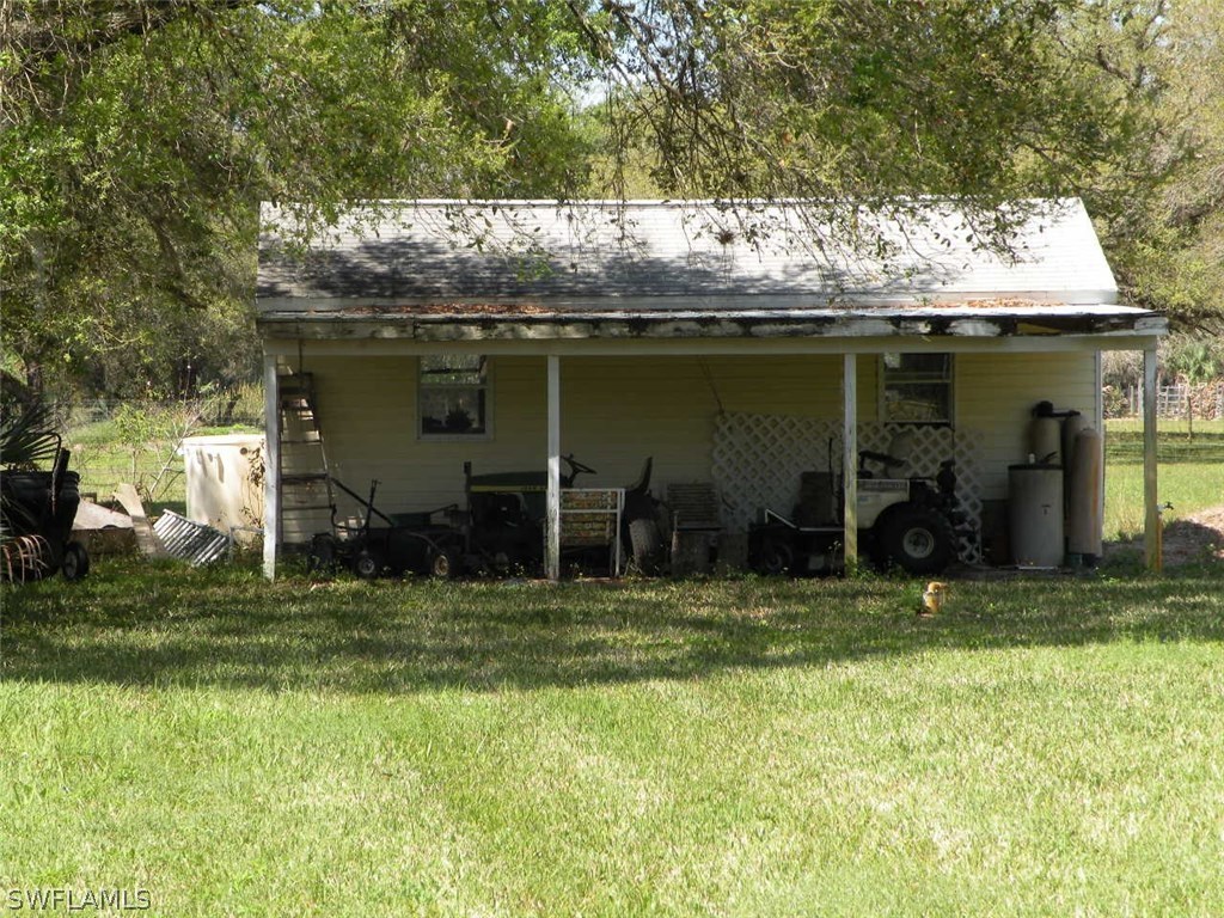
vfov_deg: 11.5
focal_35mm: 129
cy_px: 459
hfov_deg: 15.3
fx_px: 4561
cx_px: 612
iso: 64
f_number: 5
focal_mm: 22.9
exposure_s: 1/174
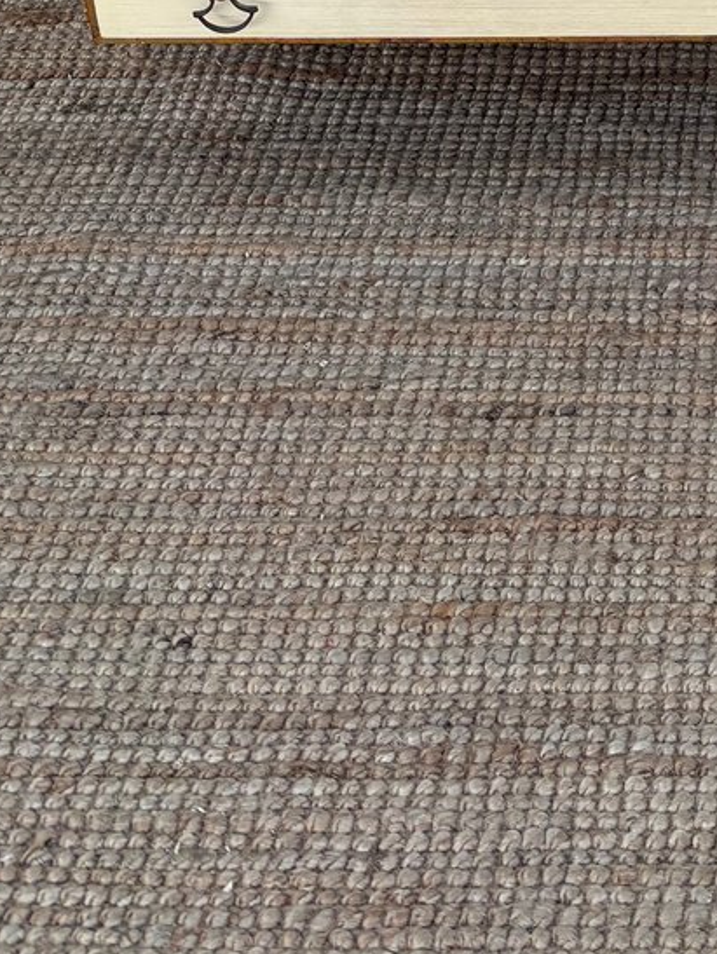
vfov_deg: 22.1
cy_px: -397
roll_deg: -2.9
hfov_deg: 18.0
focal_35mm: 76
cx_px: 966
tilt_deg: -23.4
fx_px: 2096
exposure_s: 1/687
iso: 50
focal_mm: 5.96
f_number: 1.6
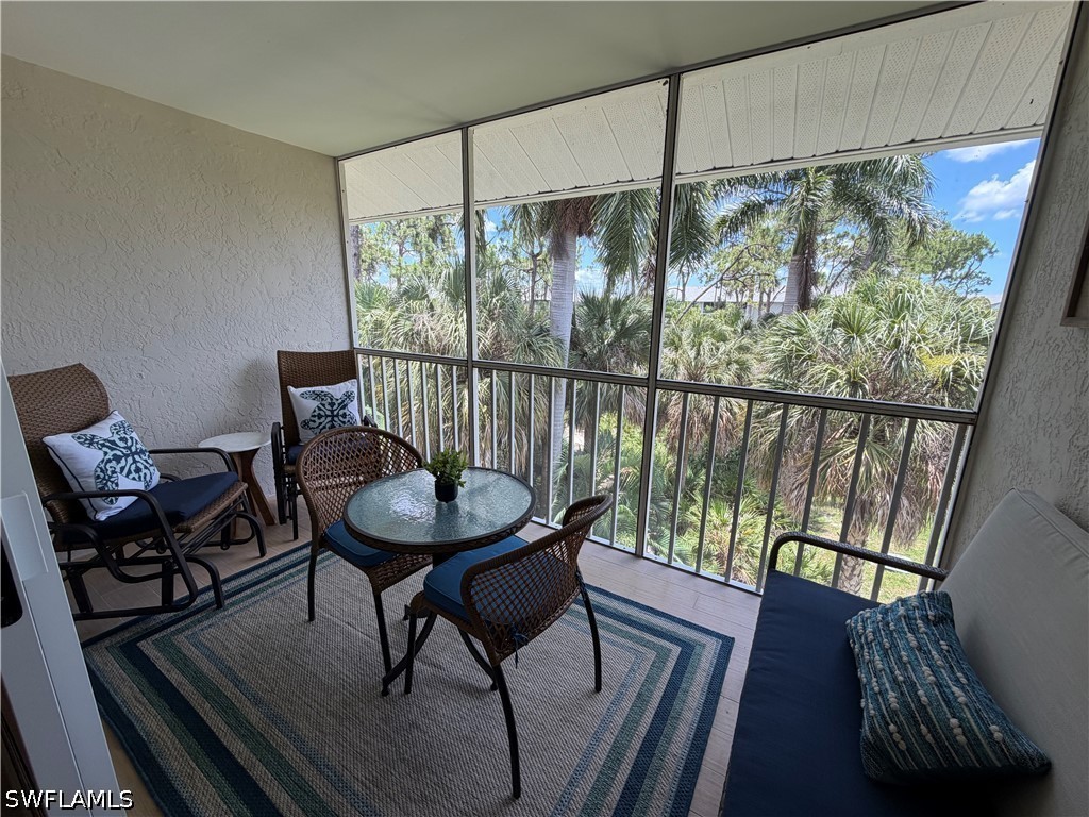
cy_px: 408
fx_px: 440
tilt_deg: -13.1
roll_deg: -0.3
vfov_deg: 85.7
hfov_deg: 102.1
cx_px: 544
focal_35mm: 14
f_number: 2.2
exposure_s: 1/163
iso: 40
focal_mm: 2.22
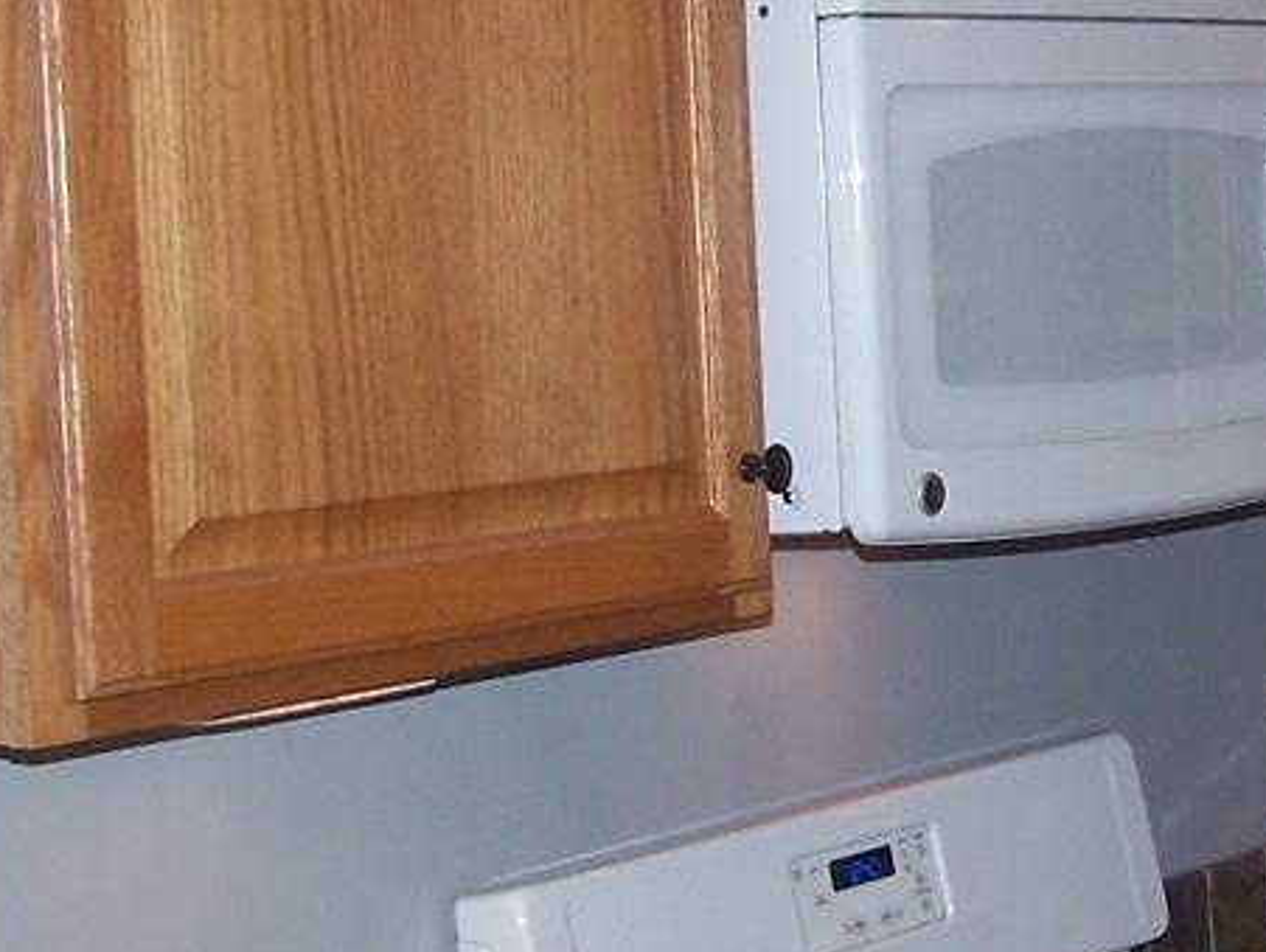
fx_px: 3697
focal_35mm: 101
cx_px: 971
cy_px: 452
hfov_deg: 19.3
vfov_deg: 14.7
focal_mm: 6.3
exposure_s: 1/60
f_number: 2.8
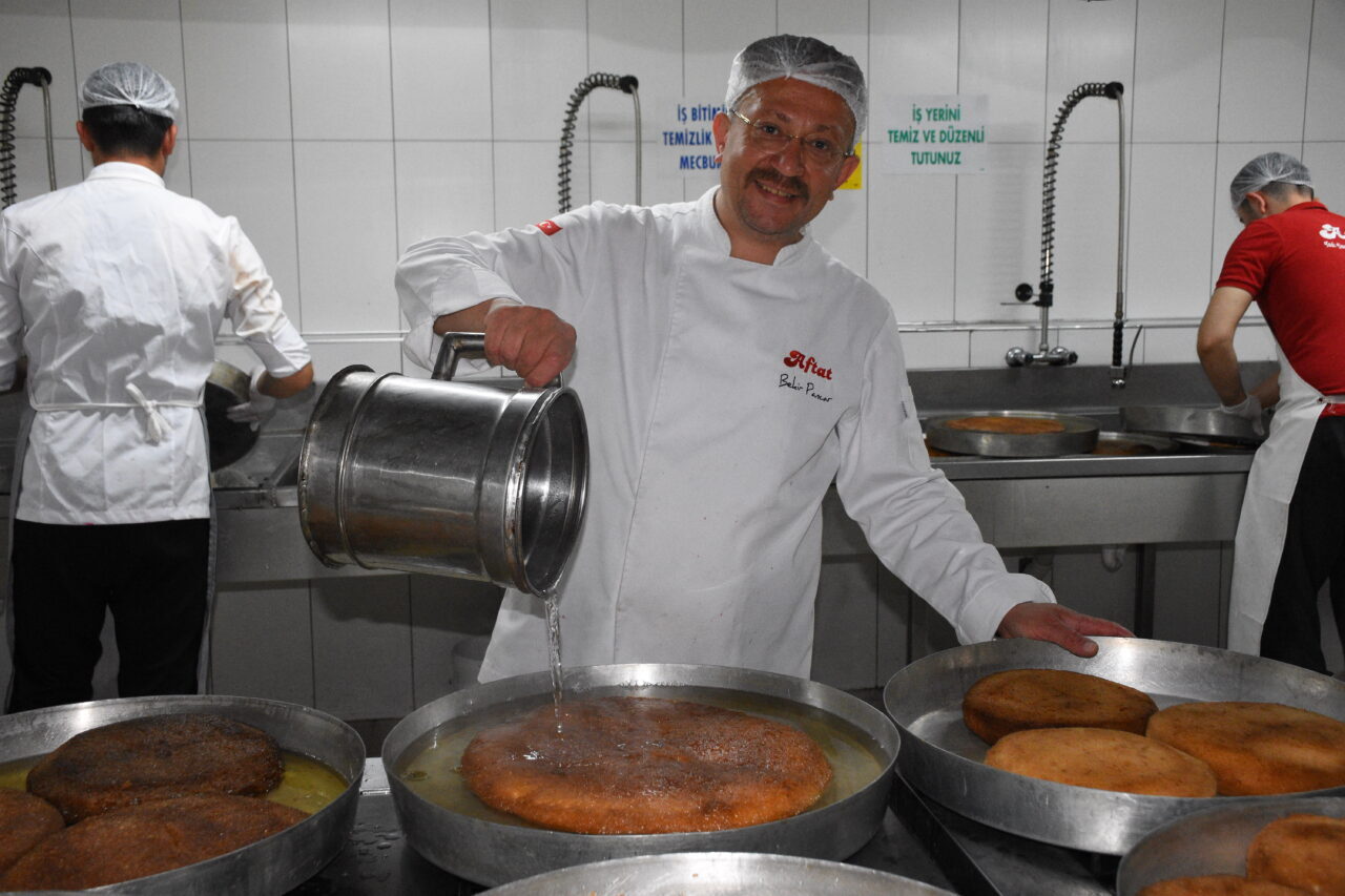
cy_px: 448
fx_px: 1345
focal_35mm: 36
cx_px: 672
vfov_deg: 36.9
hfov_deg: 53.1
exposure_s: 1/250
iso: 3200
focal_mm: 24
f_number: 5.6
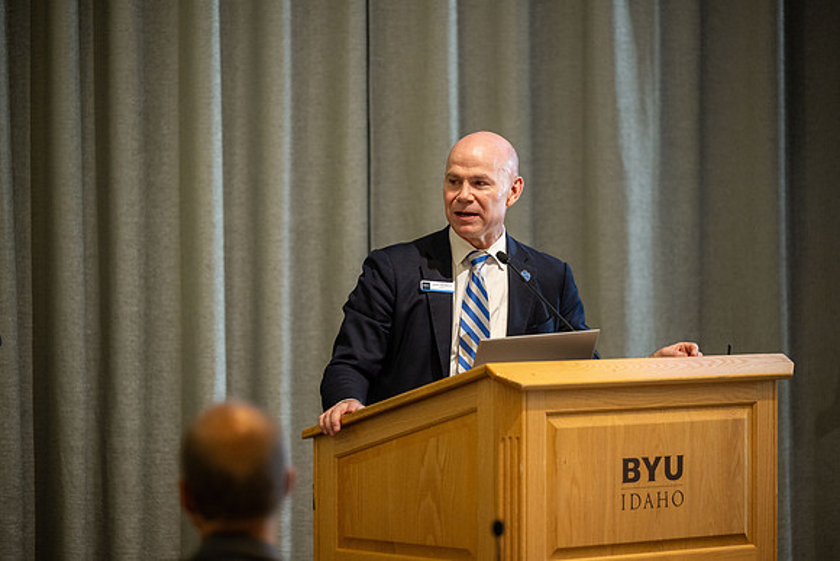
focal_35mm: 150
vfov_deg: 9.2
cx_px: 420
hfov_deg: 13.7
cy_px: 280
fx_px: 3501
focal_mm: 150
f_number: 2.8
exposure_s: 1/200
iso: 2000
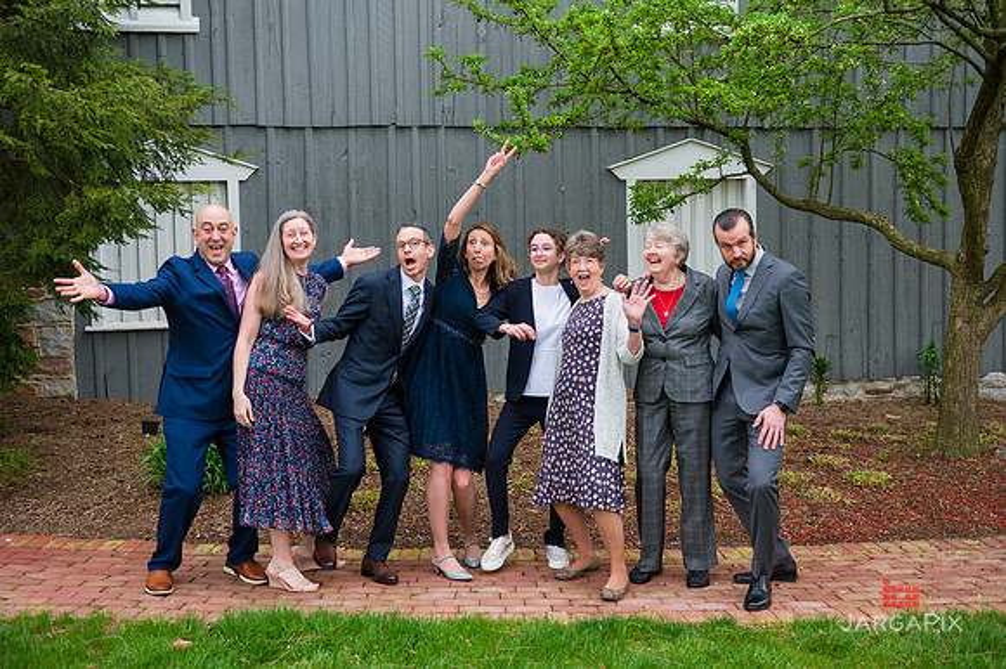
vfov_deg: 31.9
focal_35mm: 42
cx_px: 503
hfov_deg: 46.4
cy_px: 334
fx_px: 1173
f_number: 4.5
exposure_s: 1/320
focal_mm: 42
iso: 200
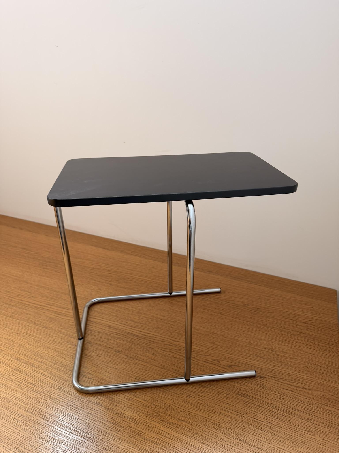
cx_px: 170
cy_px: 226
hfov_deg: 56.8
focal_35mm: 24
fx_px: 313
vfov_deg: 71.6
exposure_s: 1/121
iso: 160
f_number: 1.78
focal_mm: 6.76
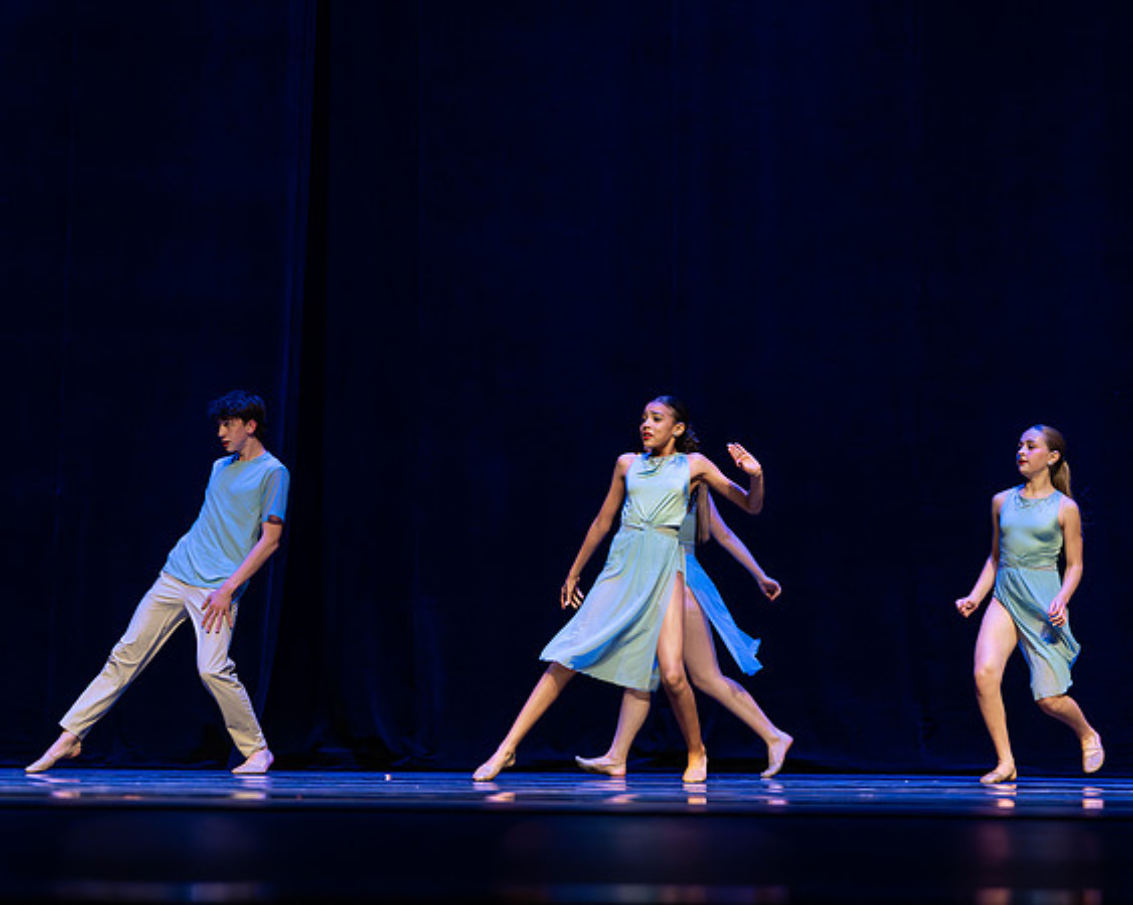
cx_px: 600
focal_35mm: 114
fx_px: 3819
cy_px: 492
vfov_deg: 13.5
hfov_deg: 16.9
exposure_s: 1/640
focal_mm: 93
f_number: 2.8
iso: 3200
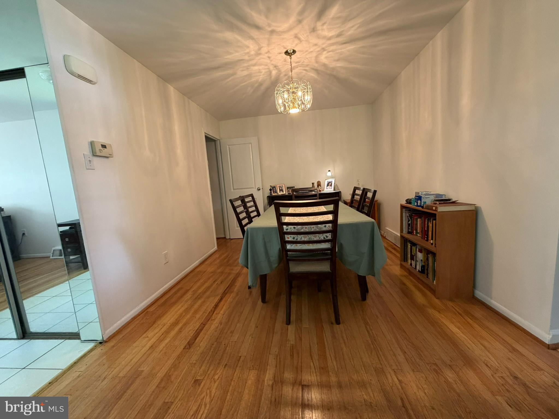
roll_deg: +4.8
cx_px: 280
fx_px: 226
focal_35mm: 14
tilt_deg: -6.8
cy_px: 210
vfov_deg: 85.7
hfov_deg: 102.1
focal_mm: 2.22
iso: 250
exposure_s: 1/60
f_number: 2.2
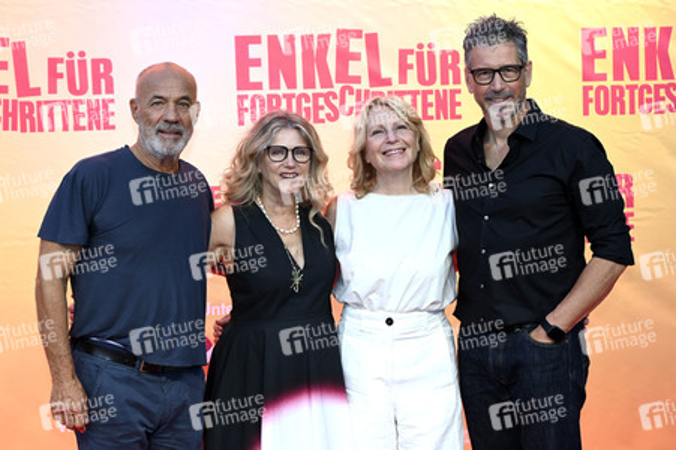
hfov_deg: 32.9
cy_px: 225
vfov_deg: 22.2
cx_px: 338
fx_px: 1145
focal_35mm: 61
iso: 1000
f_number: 6
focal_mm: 61
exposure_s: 1/200
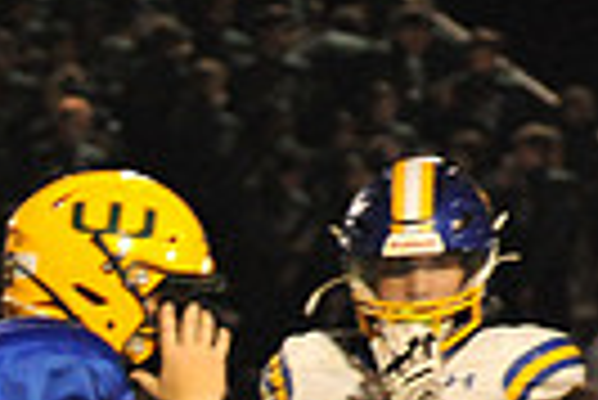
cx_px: -652
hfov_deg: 2.4
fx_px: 14467
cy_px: 764
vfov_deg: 1.6
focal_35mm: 870
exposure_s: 1/200
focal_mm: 200
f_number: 6.3
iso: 6400
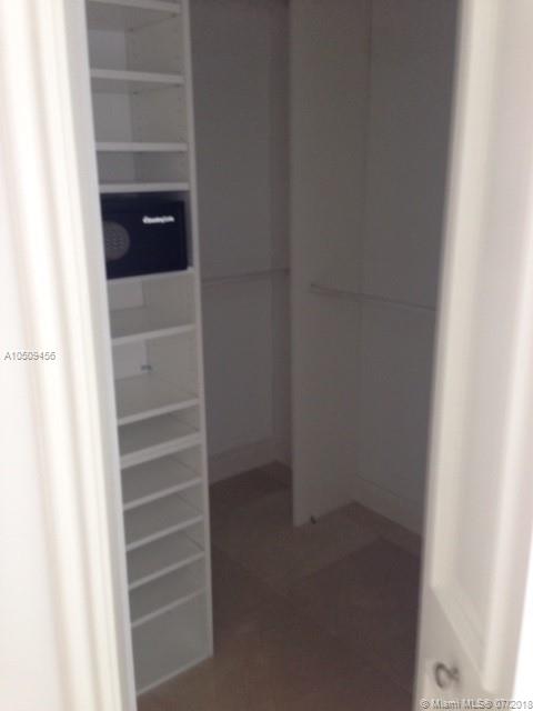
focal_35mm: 33
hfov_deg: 42.9
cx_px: 266
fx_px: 677
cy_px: 356
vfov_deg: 55.4
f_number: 2.4
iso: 125
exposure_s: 1/20
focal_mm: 4.12
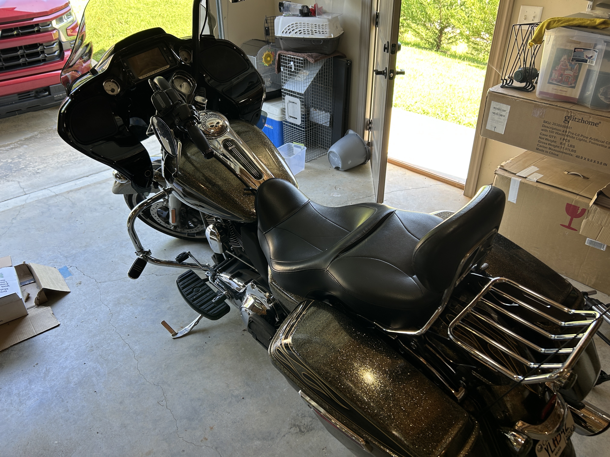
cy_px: 228
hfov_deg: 67.3
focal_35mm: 26
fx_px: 458
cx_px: 305
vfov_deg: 53.1
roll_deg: +0.8
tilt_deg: -31.4
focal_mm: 5.7
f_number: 1.5
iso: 50
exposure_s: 1/121
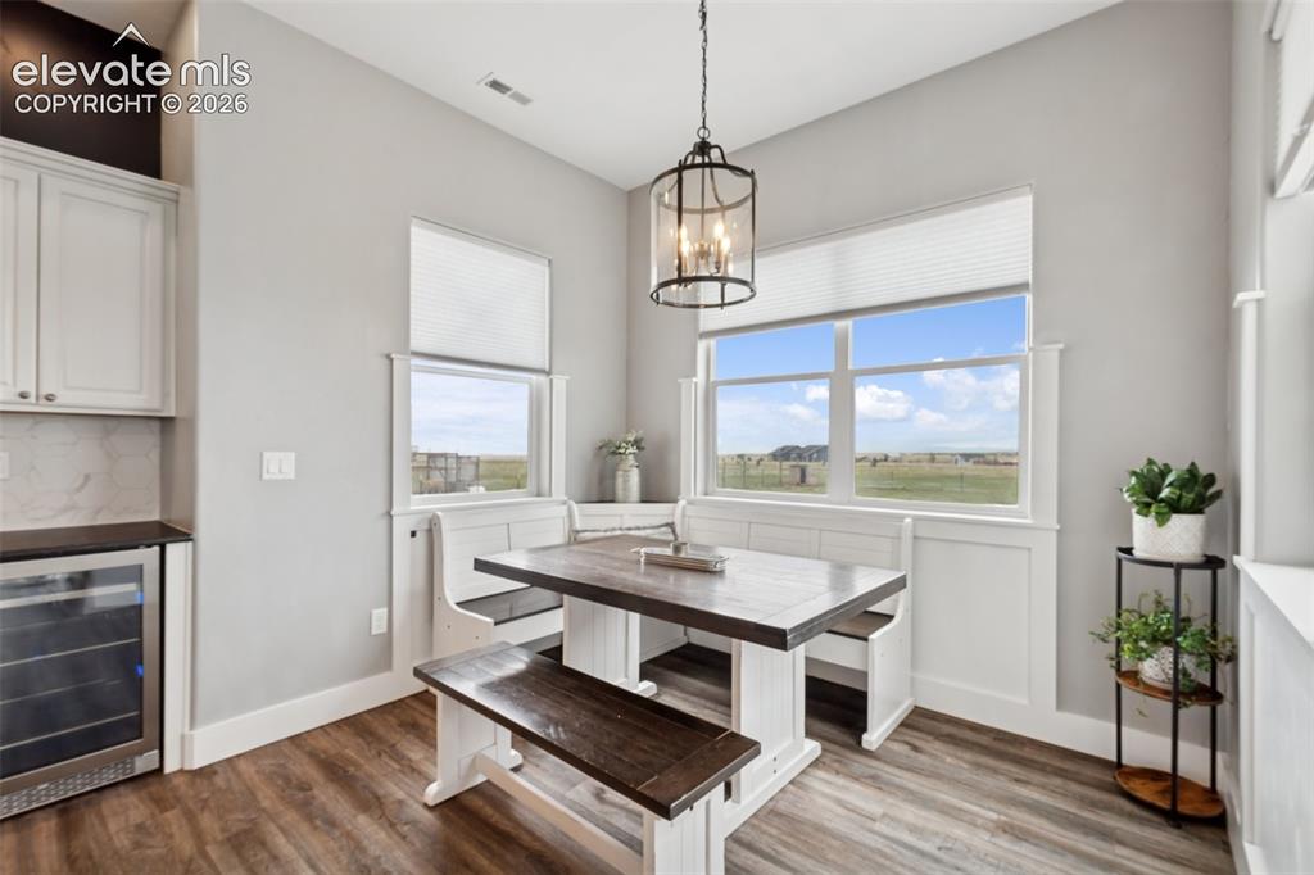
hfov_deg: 96.8
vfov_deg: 73.7
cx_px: 657
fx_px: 584
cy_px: 438
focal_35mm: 16
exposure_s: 1/13
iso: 100
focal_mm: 16
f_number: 11
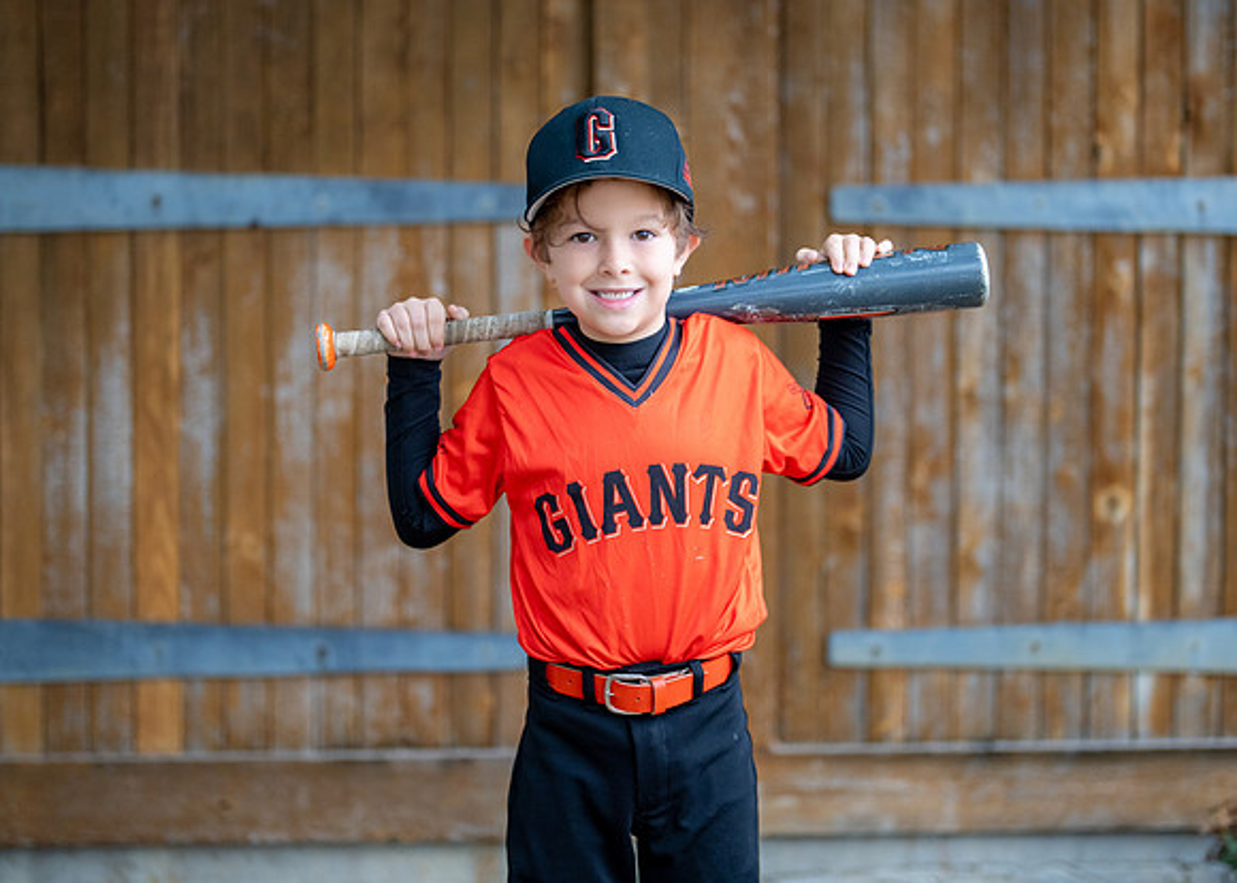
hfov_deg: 29.0
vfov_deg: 20.9
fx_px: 2389
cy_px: 404
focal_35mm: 68
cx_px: 640
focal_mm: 50
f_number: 1.2
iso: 500
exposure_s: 1/640
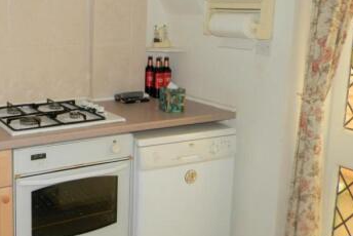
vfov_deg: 30.3
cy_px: 73
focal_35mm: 44
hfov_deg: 42.3
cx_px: 67
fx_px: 432
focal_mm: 4.5
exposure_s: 1/30
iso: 100
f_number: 3.1
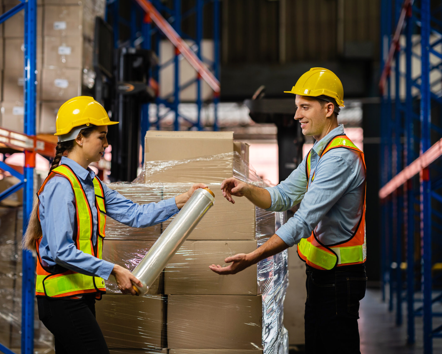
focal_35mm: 96
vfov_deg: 16.0
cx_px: 193
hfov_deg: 20.0
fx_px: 1256
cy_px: 177
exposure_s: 1/200
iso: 250
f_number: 2
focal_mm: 85
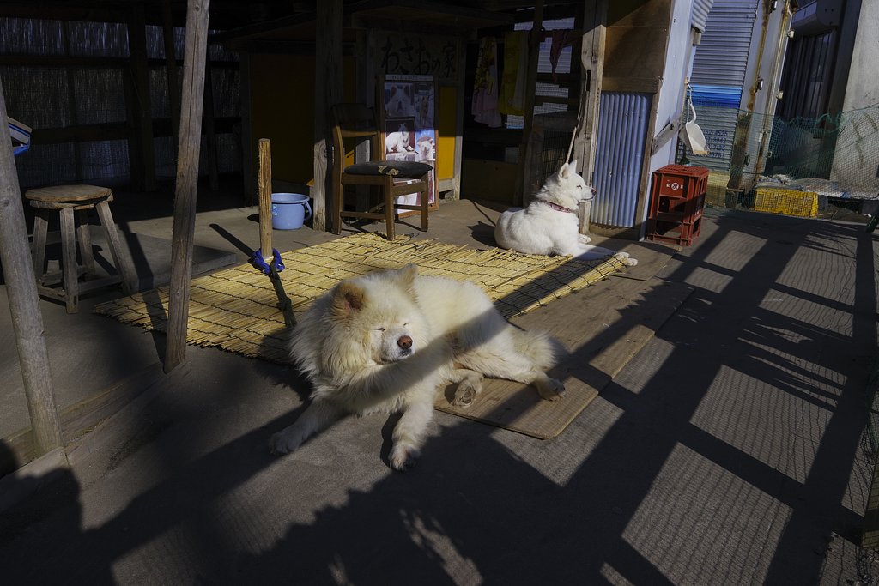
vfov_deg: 43.6
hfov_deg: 61.9
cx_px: 440
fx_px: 733
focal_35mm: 30
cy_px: 293
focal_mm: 30
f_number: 10
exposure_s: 1/2500
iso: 640
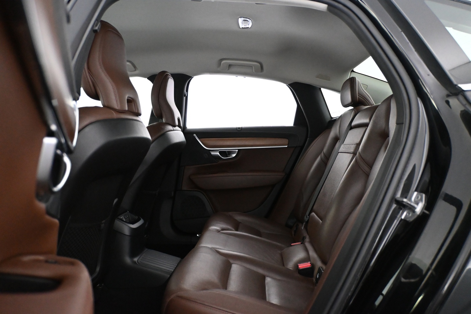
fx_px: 402
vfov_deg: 42.6
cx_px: 236
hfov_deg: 60.7
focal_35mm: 31
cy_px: 157
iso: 5600
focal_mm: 20.5
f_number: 3.8
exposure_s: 1/60
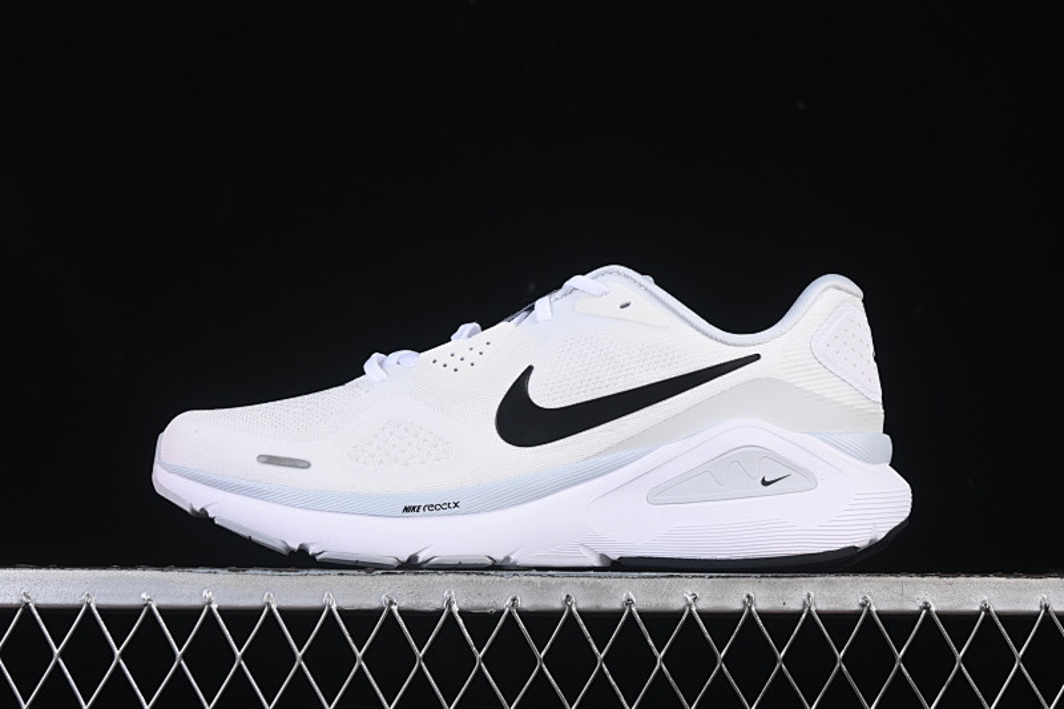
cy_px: 354
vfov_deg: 18.2
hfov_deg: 27.0
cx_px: 532
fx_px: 2216
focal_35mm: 75
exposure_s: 1/100
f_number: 8
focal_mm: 50
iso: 160
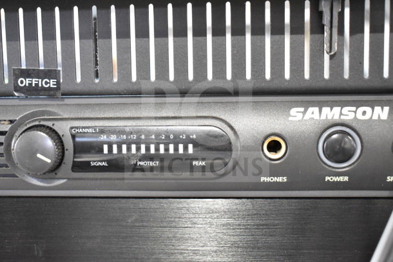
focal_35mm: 51
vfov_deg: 26.5
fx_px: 557
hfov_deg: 38.9
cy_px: 131
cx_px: 196
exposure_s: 1/50
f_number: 4.5
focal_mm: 34
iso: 6400
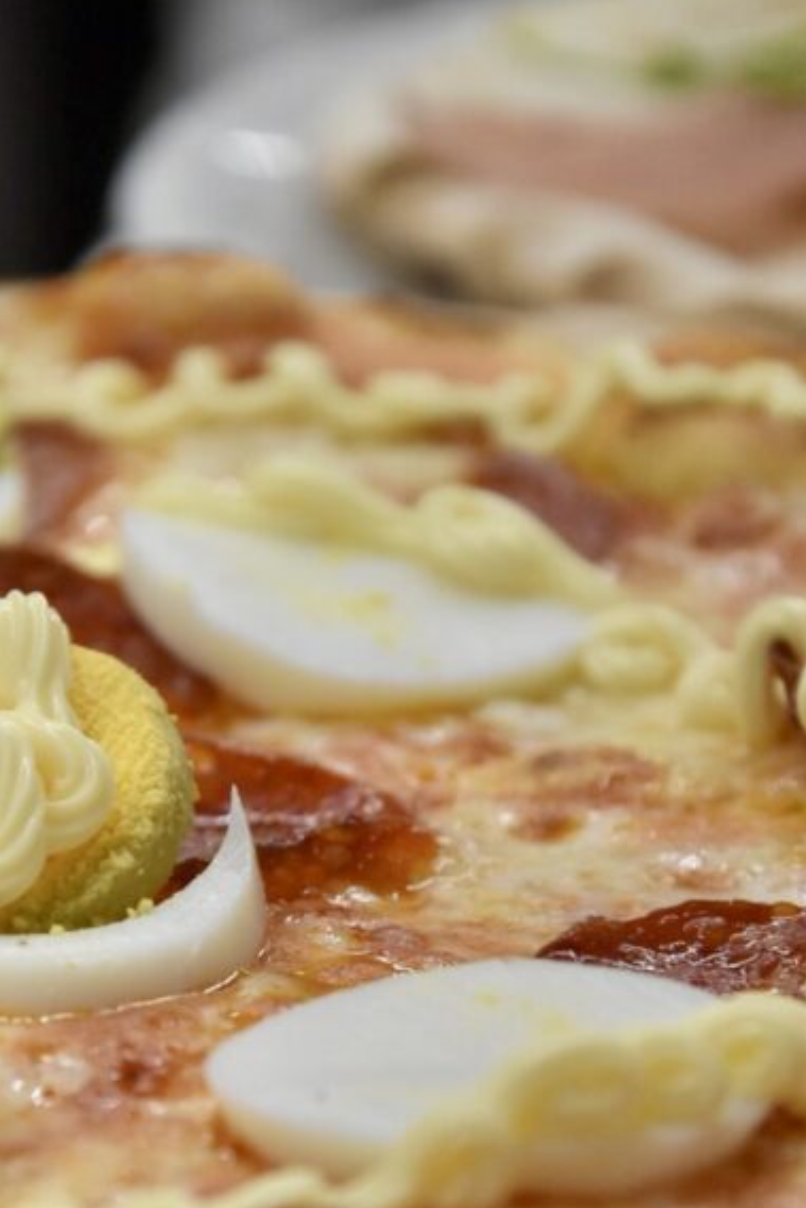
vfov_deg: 10.1
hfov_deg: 6.8
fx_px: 6809
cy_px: 859
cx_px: 282
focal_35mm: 203
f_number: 5.3
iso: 1800
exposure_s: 1/125
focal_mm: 75
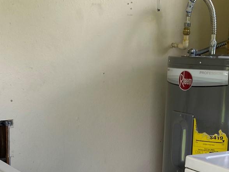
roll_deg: -1.8
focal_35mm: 71
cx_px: 125
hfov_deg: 27.4
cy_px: 151
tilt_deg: -11.5
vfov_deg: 20.3
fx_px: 470
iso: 32
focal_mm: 4.25
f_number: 1.8
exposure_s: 1/122
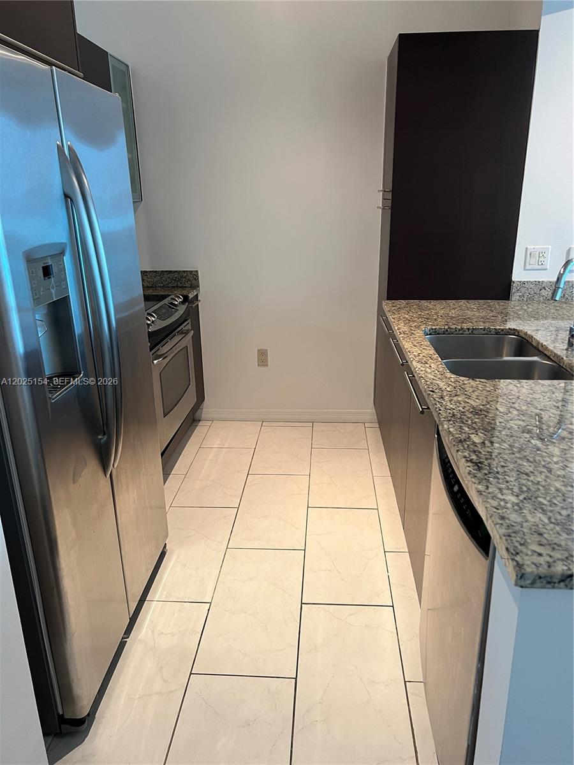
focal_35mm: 26
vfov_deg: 67.3
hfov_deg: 53.1
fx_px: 575
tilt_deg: -17.5
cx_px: 287
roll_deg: +1.4
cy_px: 382
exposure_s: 1/60
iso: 100
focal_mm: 5.7
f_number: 1.5
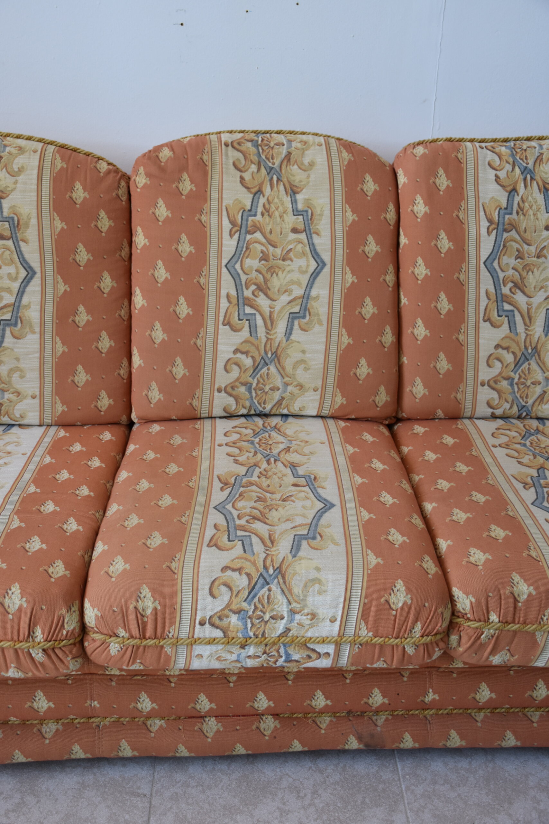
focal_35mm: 36
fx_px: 823
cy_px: 412
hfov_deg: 36.9
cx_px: 274
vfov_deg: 53.1
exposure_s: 1/80
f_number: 4.5
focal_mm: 24
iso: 800
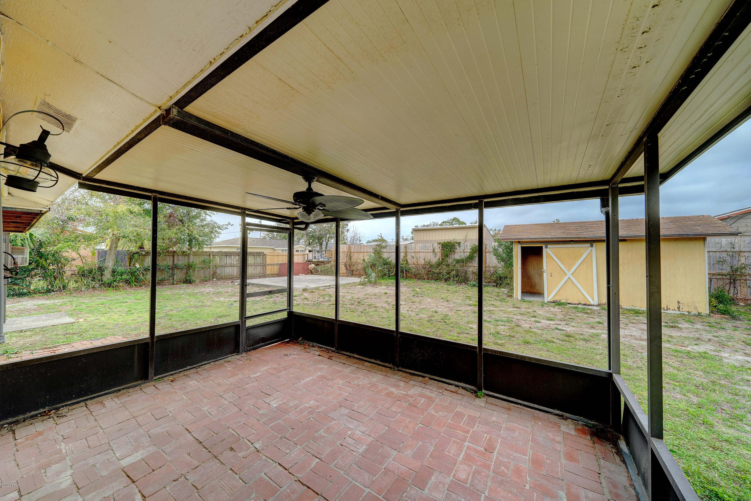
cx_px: 376
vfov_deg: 90.0
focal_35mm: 12
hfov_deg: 112.6
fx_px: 250
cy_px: 250
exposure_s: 1/100
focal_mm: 12
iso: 100
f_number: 5.6
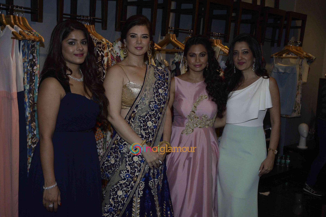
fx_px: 407
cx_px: 163
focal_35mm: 45
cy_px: 108
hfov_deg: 43.6
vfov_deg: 29.8
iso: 800
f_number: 7.1
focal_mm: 30
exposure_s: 1/200
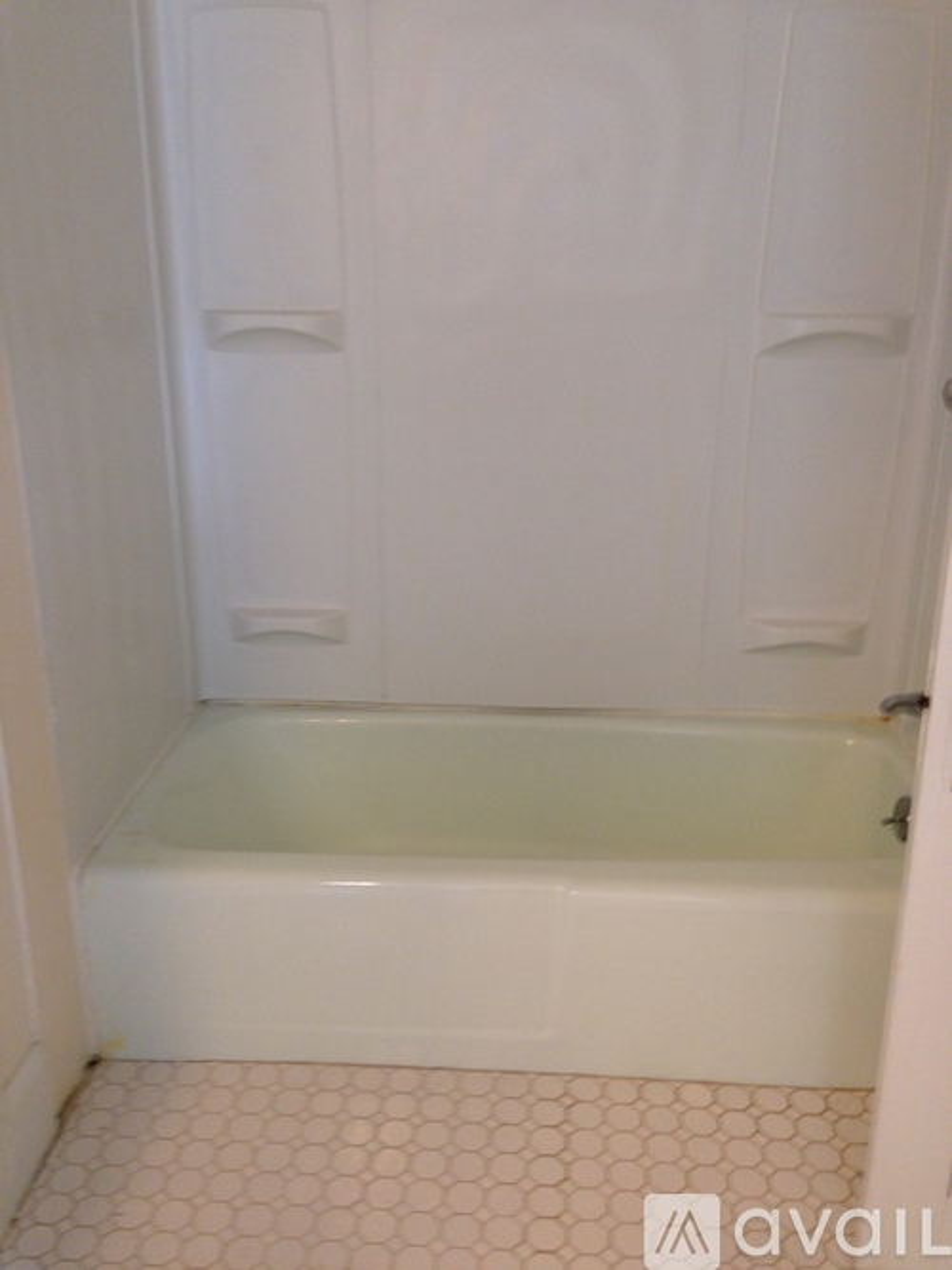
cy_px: 635
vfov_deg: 55.4
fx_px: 1210
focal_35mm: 33
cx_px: 476
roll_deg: -0.6
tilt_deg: -17.6
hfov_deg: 42.9
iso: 100
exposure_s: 1/20
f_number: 2.4
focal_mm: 4.12
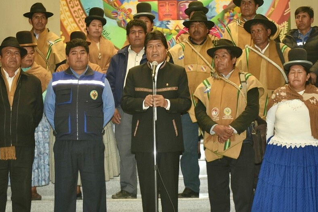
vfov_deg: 19.5
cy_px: 118
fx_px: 618
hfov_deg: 28.8
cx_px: 159
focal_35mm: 70
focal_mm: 56
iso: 1000
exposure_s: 1/200
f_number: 2.8
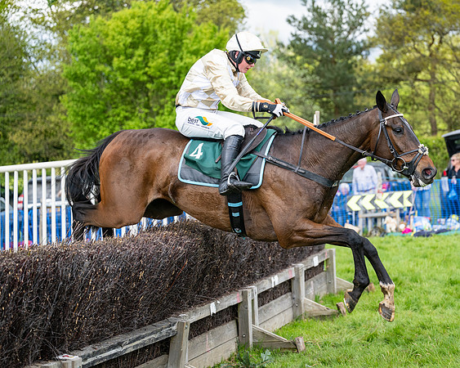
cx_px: 261
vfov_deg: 19.4
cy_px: 184
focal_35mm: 79
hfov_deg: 24.2
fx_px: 1073
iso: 400
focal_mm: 70
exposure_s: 1/2500
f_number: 2.8
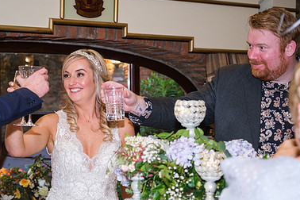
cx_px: 160
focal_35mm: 100
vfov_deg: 13.6
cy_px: 154
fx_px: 833
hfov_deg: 20.4
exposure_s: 1/200
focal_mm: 40.1
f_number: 2.8
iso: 1600
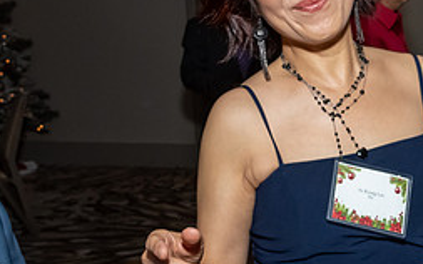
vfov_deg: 16.1
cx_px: 328
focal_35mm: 81
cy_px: 172
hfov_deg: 25.2
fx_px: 934
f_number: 7.1
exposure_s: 1/250
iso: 500
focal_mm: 18
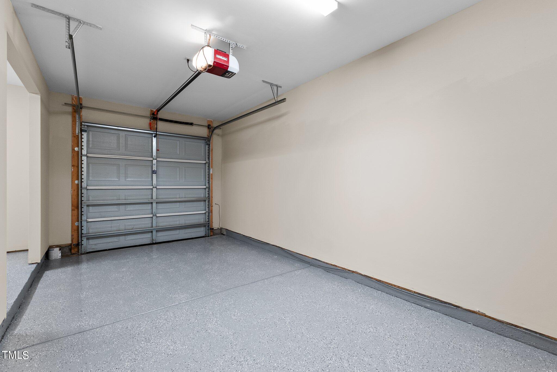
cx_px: 278
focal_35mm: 15
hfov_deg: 100.4
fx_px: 232
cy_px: 186
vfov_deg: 77.3
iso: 500
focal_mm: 10
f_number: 7.1
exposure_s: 1/4
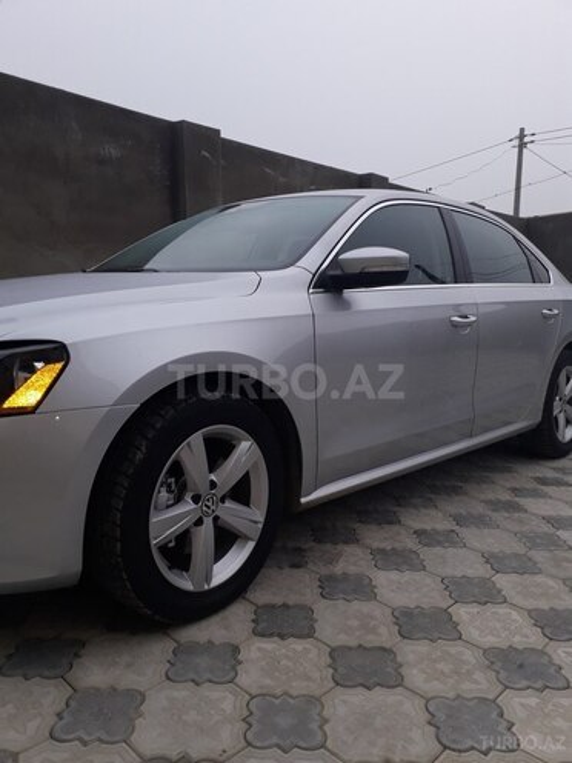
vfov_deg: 65.3
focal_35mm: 27
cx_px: 286
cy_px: 382
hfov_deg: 51.4
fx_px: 595
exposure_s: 1/966
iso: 40
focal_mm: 3.6
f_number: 1.9
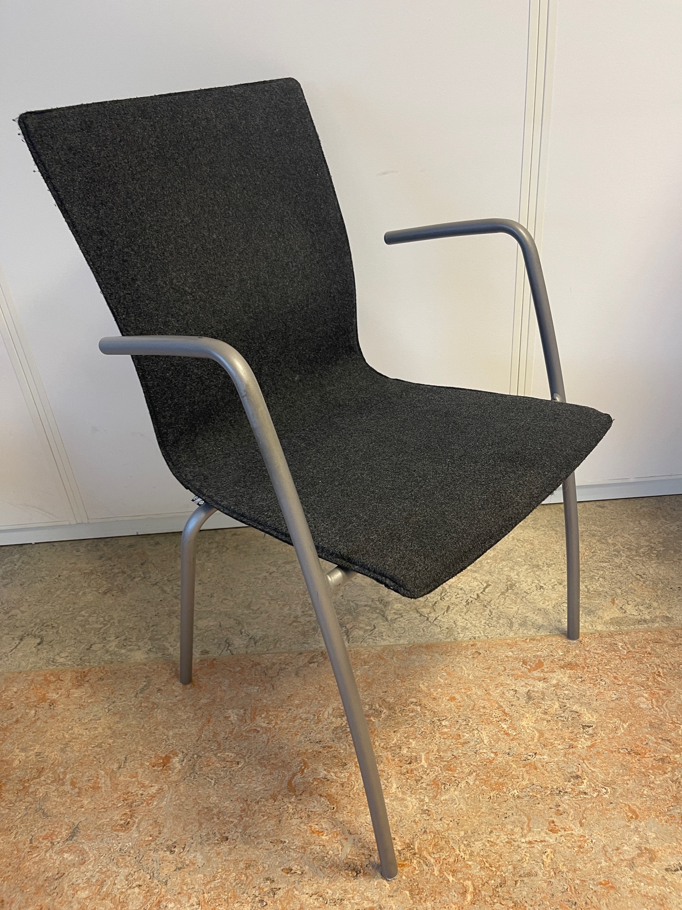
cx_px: 341
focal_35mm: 26
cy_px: 455
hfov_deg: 53.0
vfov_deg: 67.3
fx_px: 683
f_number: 1.6
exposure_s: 1/50
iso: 125
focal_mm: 5.1
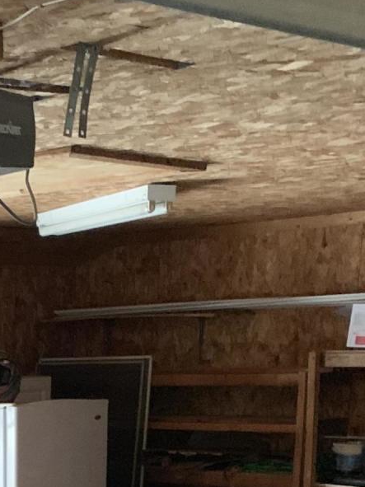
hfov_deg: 15.8
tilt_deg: -14.3
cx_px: -137
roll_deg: +1.6
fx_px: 1238
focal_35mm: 88
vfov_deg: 19.8
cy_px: 696
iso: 800
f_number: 1.8
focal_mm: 4.25
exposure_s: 1/30
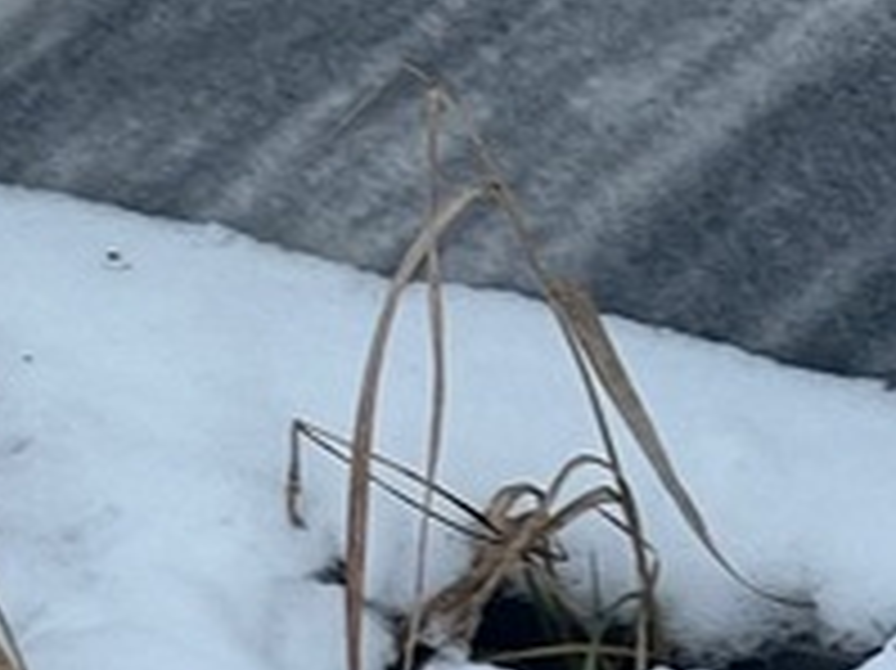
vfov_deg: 4.7
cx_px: 401
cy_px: -639
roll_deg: +1.9
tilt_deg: -25.9
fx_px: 8019
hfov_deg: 6.4
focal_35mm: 310
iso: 32
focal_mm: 9
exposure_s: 1/100
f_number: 2.8
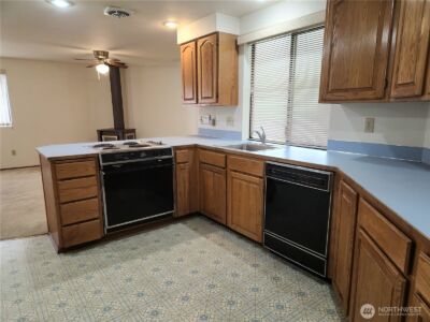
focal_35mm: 23
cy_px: 161
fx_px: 286
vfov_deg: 58.9
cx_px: 215
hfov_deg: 73.9
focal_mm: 5.4
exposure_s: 1/60.2
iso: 125
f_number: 1.8
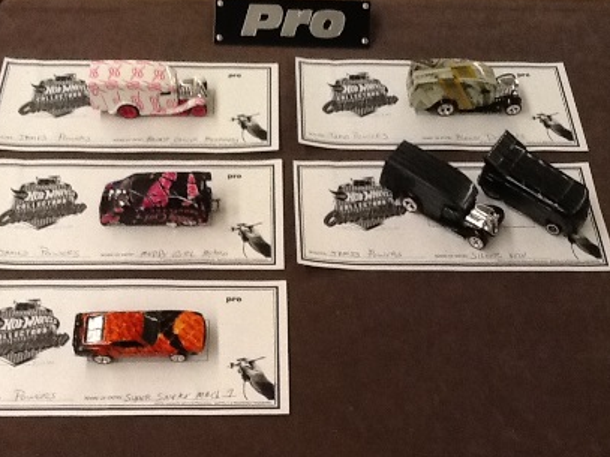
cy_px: 238
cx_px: 299
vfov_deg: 29.7
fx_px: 863
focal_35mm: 49
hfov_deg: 38.9
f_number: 2.4
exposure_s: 1/30
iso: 160
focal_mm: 2.03
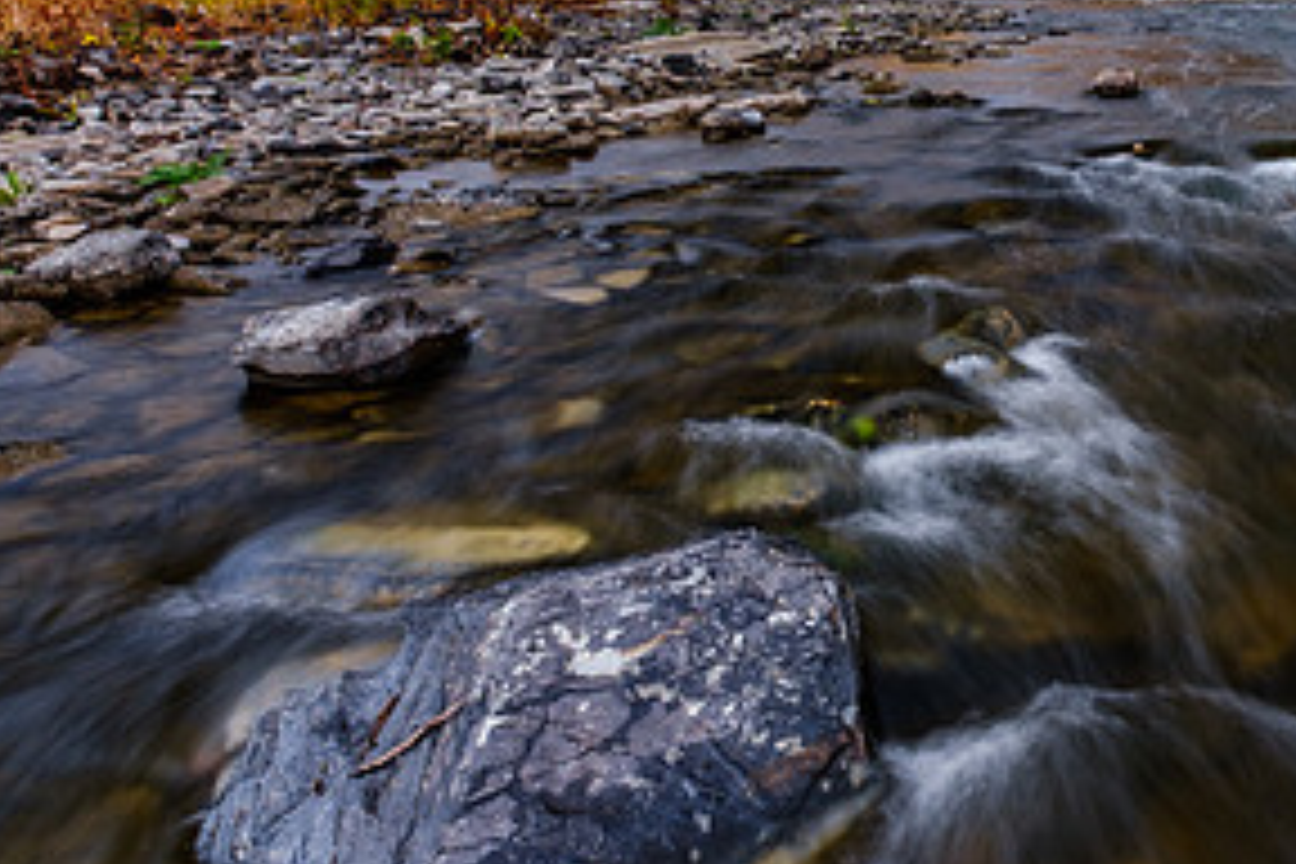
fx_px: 1116
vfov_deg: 41.0
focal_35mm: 31
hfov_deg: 54.8
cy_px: 210
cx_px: 1088
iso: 160
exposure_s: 1
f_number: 8
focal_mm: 10
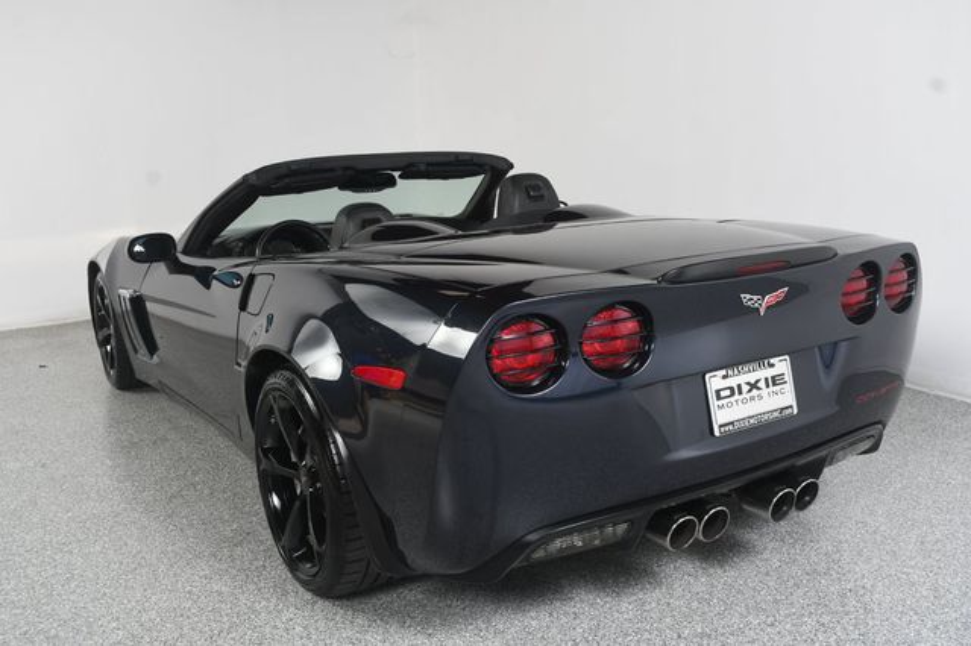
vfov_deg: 38.8
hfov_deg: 55.8
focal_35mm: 34
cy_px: 323
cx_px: 486
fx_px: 917
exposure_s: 1/160
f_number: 7.1
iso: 100
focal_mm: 23
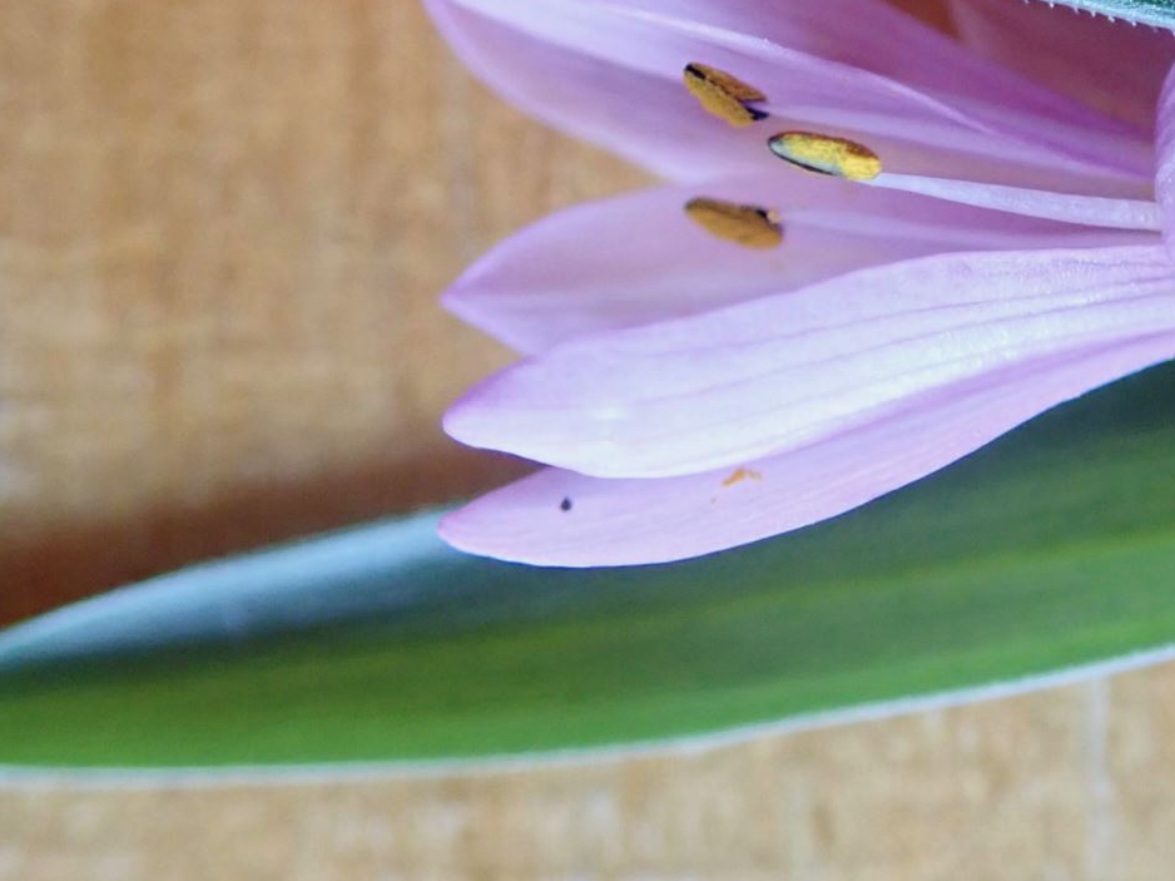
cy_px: 148
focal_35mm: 64
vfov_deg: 22.5
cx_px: 879
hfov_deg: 29.8
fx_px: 2172
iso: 640
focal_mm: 5.5
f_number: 2.3
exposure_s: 1/125
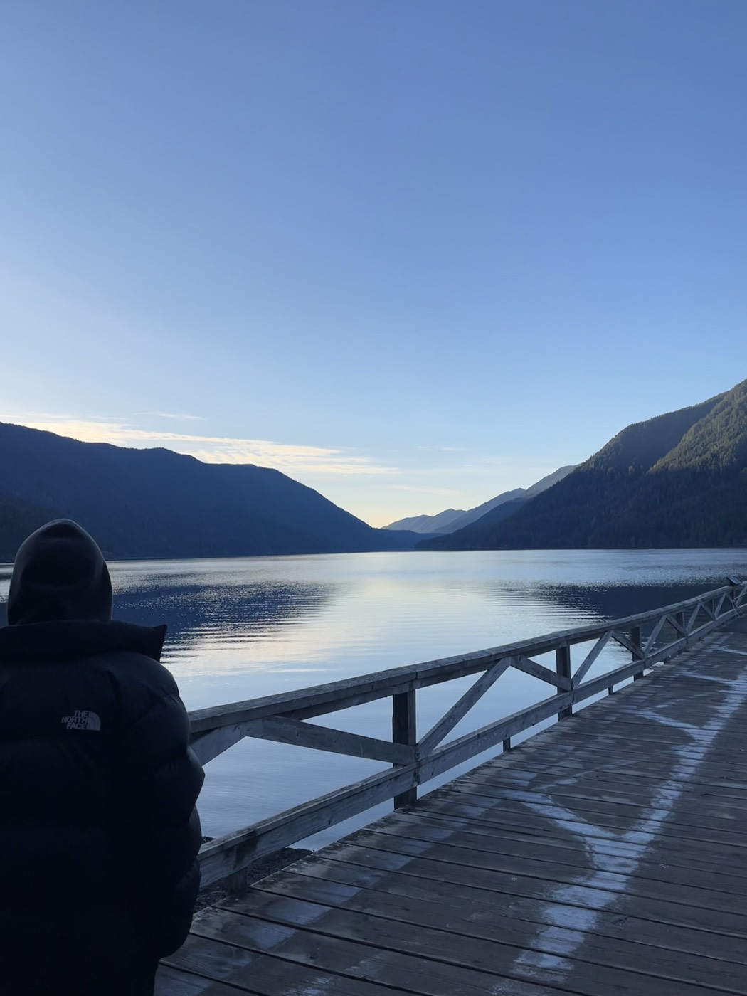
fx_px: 748
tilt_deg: +4.8
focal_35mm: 26
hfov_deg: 53.1
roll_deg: +2.5
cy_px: 498
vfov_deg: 67.3
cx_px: 374
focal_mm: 5.1
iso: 50
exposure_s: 1/2309
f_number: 1.6
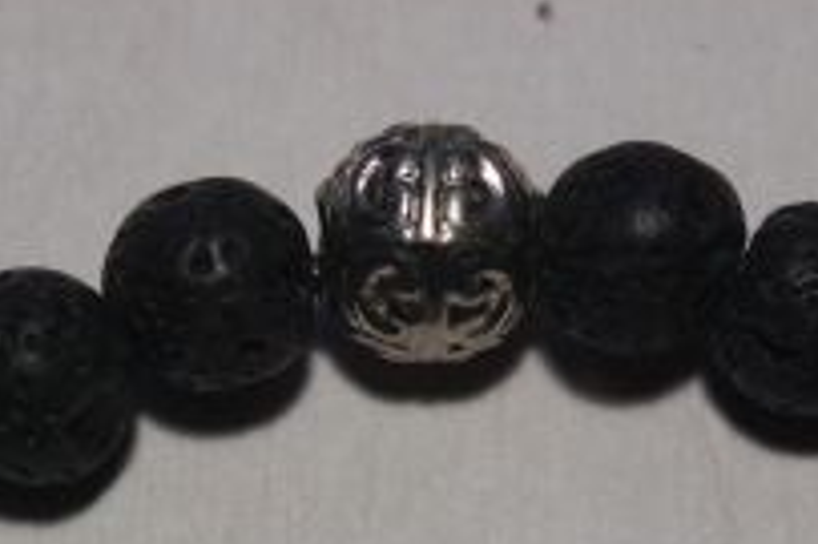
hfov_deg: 10.1
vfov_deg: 6.7
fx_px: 4631
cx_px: 431
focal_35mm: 204
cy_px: 754
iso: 800
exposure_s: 1/80
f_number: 5.6
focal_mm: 45
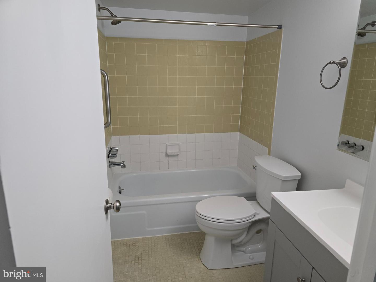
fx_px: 250
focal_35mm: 23
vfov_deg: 58.9
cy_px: 141
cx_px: 188
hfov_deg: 73.9
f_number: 1.7
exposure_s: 1/120
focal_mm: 6.3
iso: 200
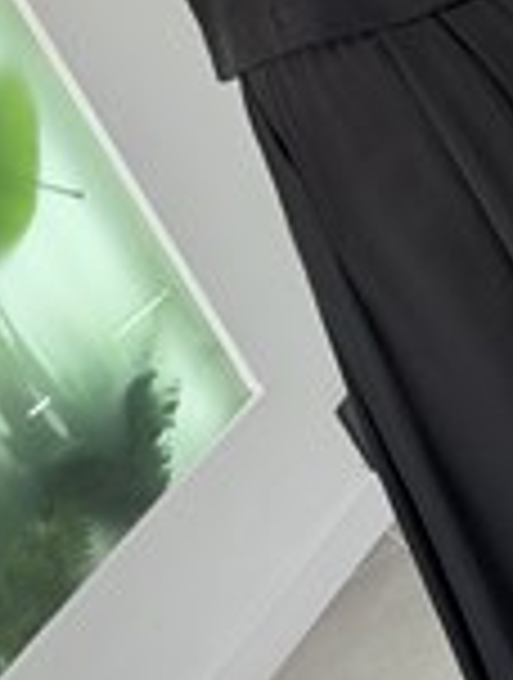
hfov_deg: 11.3
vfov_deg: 14.5
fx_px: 2578
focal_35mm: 131
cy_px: -169
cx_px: 428
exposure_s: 1/121
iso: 64
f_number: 1.78
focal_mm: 6.76
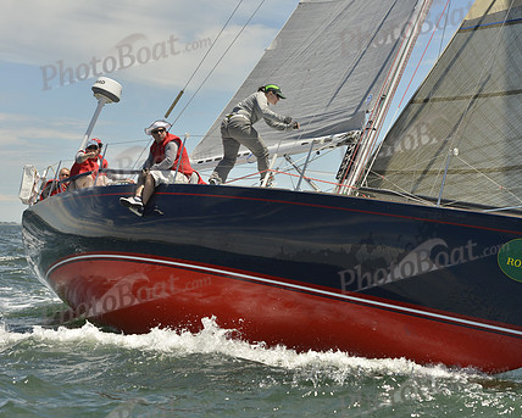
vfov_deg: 17.3
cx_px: 276
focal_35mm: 89
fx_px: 1376
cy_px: 218
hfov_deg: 21.5
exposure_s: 1/1600
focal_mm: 70
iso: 280
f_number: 6.3
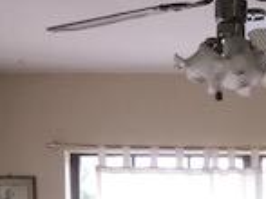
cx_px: 246
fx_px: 937
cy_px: 403
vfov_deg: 11.0
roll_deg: -0.6
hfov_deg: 15.9
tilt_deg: -8.4
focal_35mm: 122
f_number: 1.8
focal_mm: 3.99
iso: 40
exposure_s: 1/30
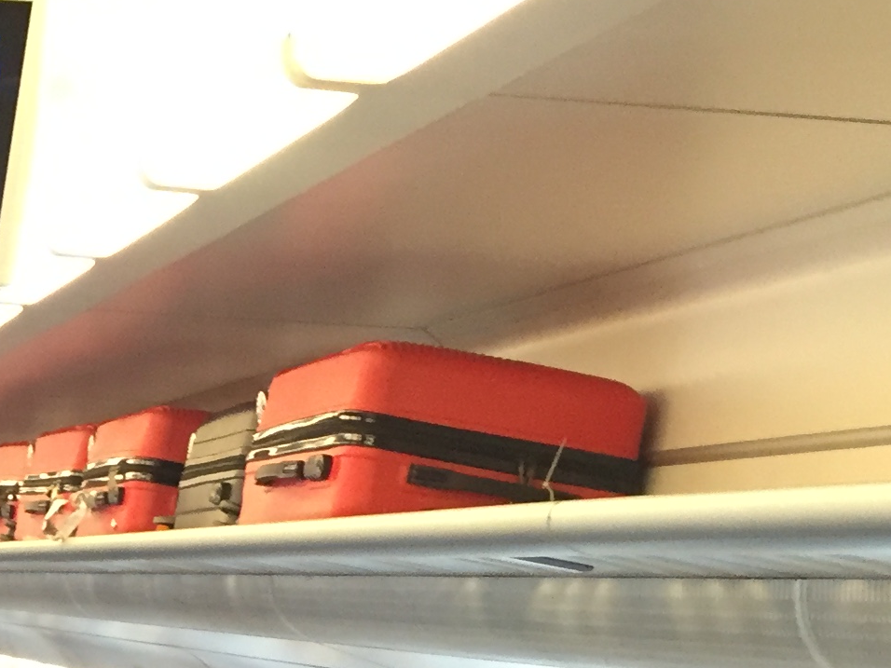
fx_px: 2548
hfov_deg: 18.3
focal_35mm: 99
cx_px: -301
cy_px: 1070
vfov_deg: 13.8
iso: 200
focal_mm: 4.15
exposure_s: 1/33
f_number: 2.2
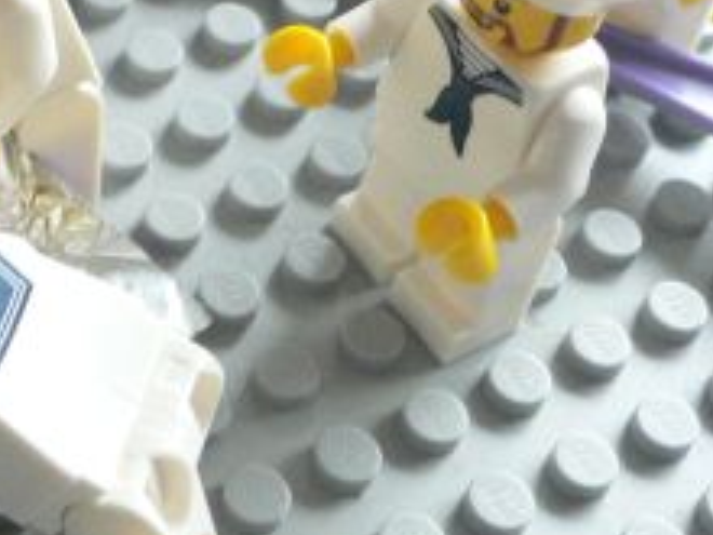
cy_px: 13
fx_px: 2039
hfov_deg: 18.8
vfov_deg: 14.7
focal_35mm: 99
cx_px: -143
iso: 200
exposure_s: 1/10
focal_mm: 6.3
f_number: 2.8
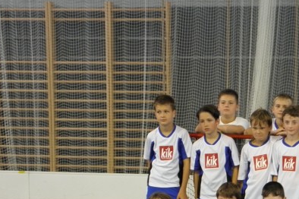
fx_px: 772
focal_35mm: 93
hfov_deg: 21.2
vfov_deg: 14.4
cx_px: 297
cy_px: 199
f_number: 3.9
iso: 200
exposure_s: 1/10
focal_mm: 7.9
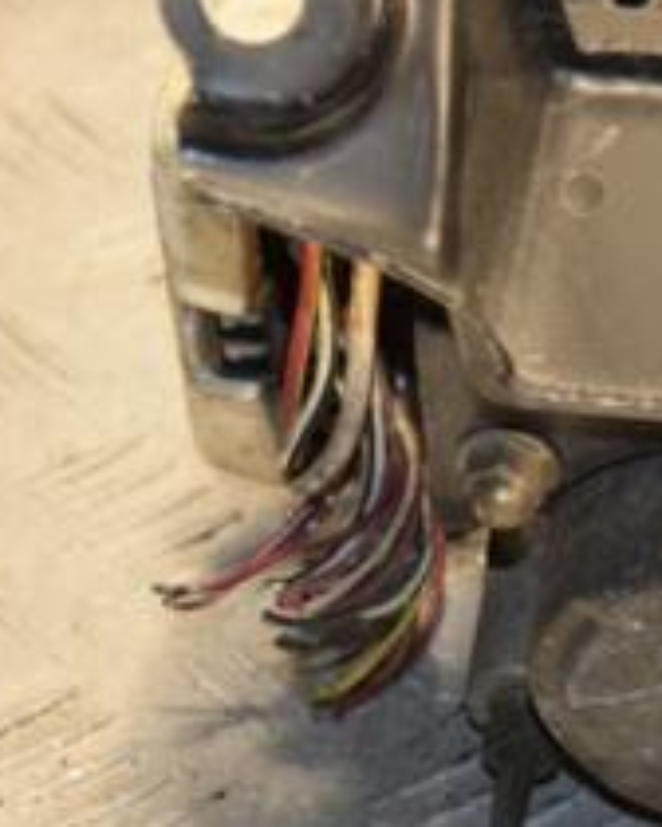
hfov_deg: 5.8
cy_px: 402
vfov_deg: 7.3
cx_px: 745
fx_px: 6490
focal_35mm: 265
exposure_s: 1/200
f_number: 5.6
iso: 800
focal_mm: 66
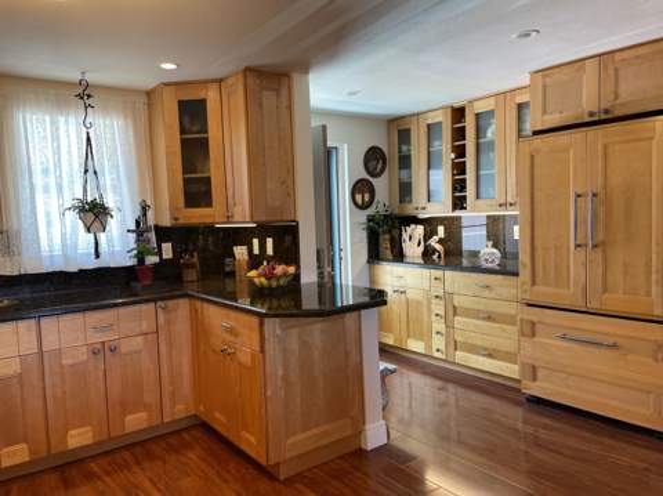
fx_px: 497
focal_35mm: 26
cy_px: 248
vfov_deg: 53.0
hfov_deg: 67.4
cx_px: 332
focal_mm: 4.2
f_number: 1.6
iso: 64
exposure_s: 1/60
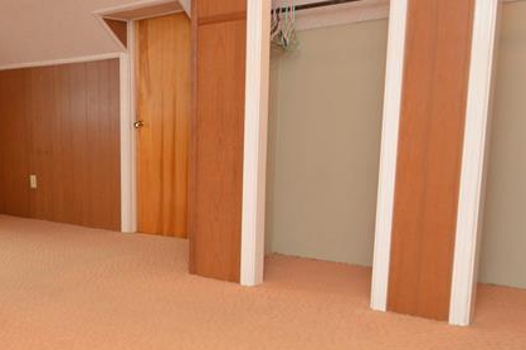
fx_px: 569
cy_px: 213
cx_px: 94
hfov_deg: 46.6
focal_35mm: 39
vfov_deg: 34.0
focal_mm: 10
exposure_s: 1/60
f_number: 3.5
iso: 640
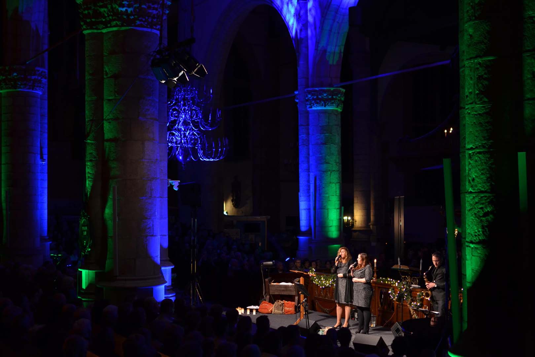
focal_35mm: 52
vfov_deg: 25.8
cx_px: 268
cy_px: 178
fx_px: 780
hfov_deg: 37.9
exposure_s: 1/100
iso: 800
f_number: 2.2
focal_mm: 35
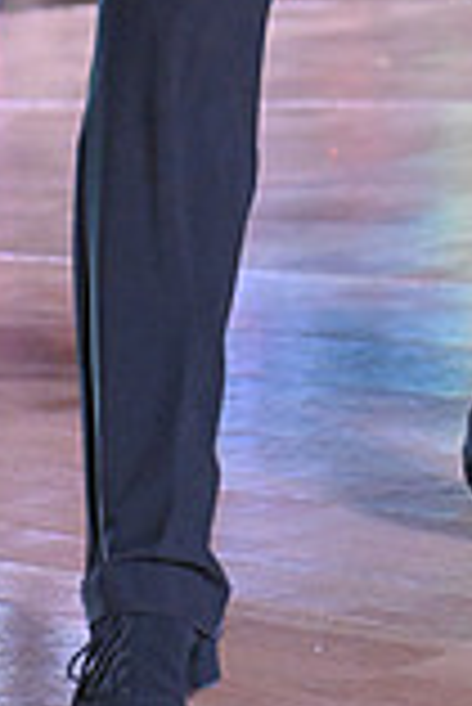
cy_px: -454
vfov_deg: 7.8
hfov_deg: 5.3
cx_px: 704
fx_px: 5082
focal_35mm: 259
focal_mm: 70
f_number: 4
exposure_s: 1/400
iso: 5000
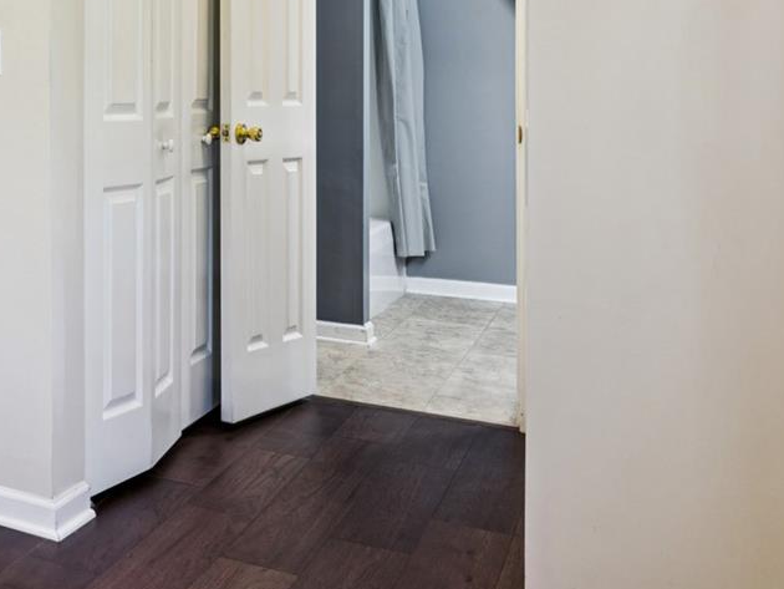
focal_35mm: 50
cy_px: 93
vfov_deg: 28.3
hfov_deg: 27.8
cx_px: -355
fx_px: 1133
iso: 100
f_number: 13
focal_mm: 16
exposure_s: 1.3
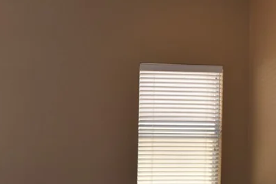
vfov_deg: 19.5
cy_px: 150
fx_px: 529
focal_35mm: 69
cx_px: 13
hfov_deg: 27.9
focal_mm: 18
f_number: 5.6
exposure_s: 1/125
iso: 560
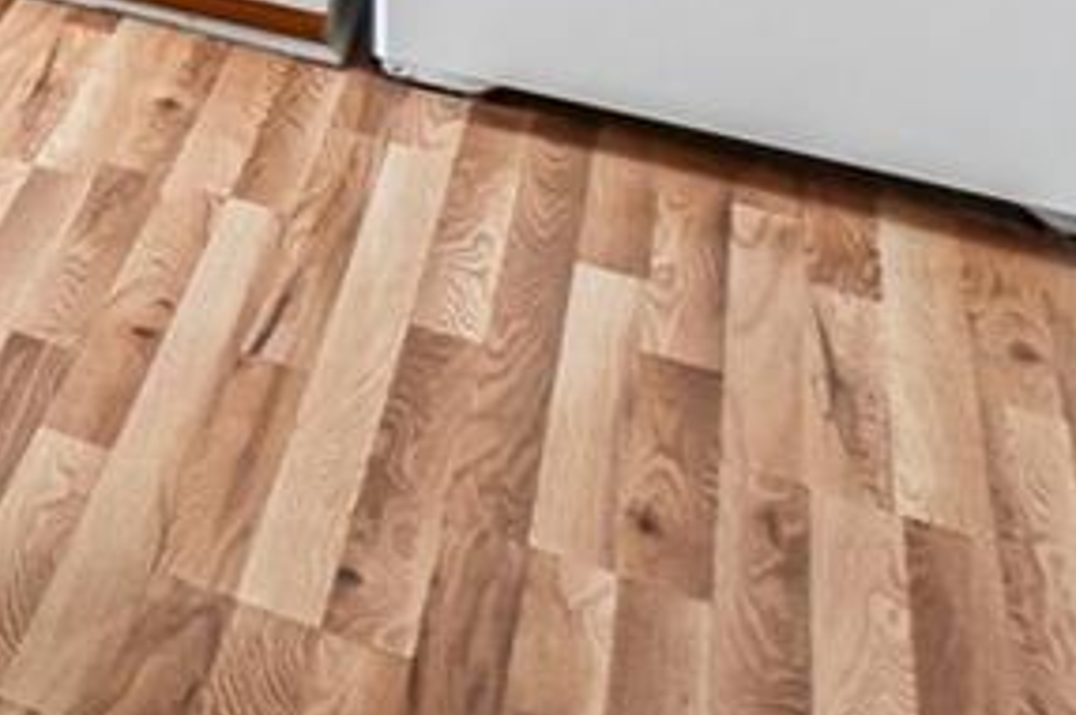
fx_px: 2508
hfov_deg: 13.8
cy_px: -1057
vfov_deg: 12.4
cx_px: -1689
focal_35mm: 84
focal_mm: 10
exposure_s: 1/10
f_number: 8
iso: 400
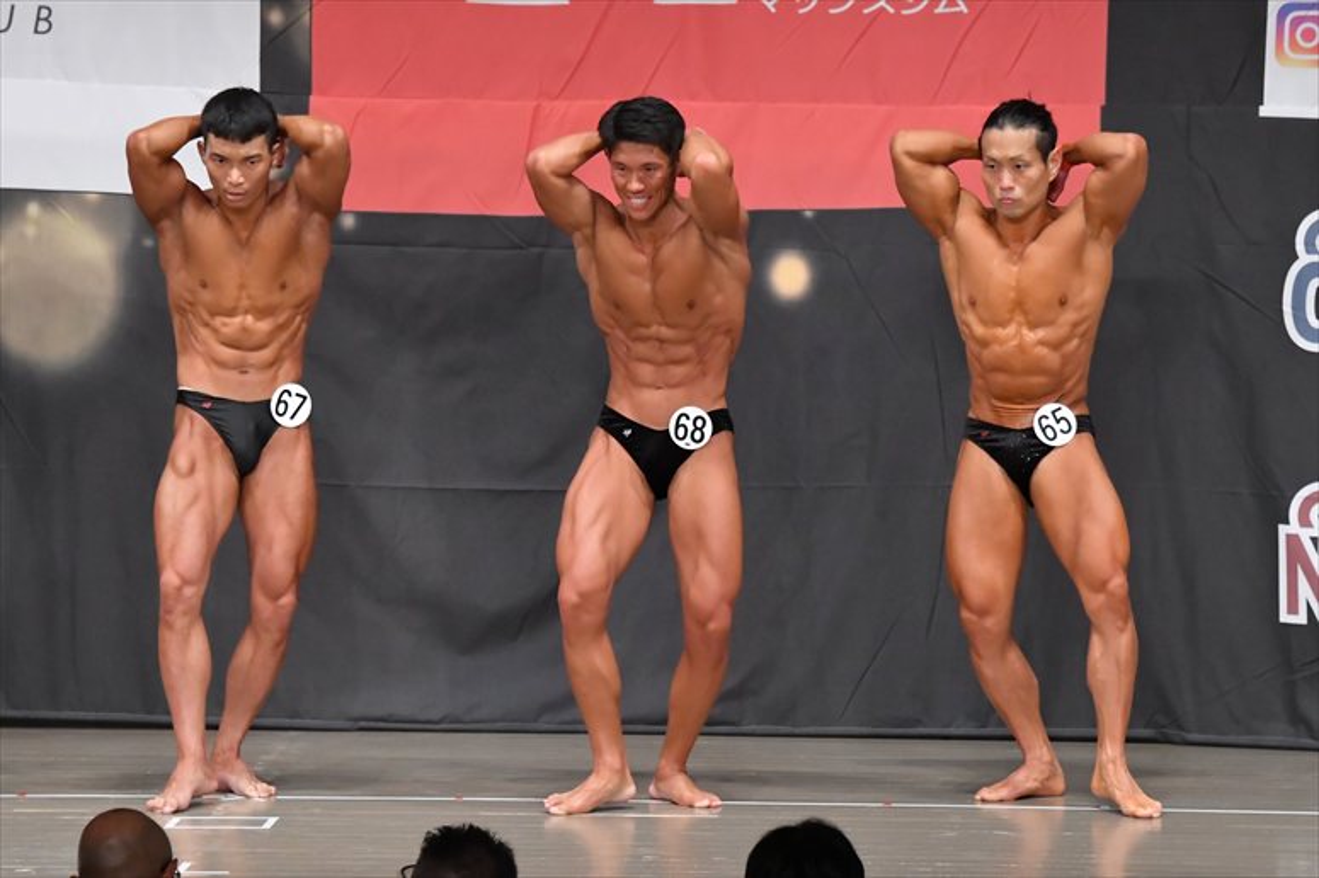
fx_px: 7947
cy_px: 439
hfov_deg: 9.5
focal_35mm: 217
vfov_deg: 6.3
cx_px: 660
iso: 6400
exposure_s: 1/400
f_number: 5.6
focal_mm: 145
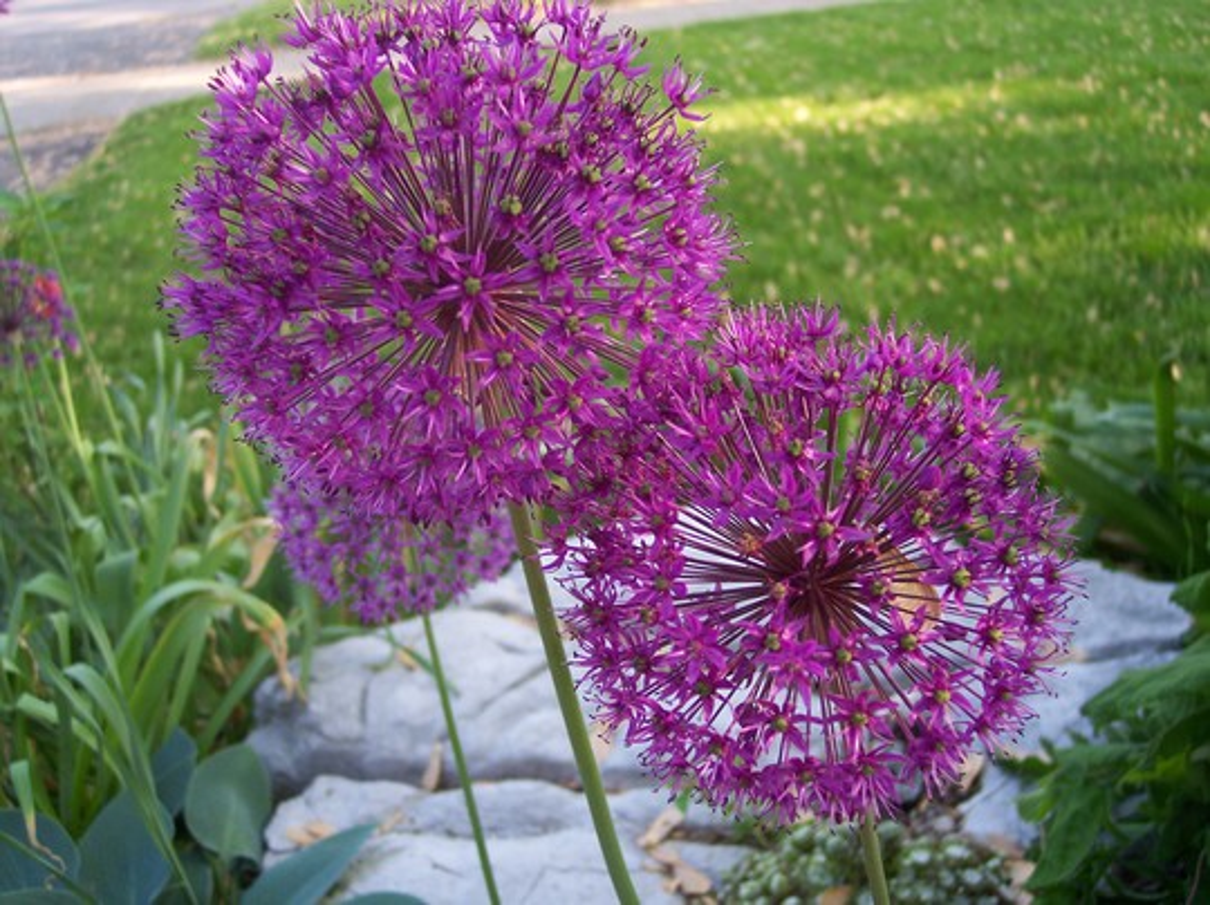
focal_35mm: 38
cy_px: 452
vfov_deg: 37.7
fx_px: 1327
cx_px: 605
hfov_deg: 49.0
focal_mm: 8
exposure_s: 1/90
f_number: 2.8
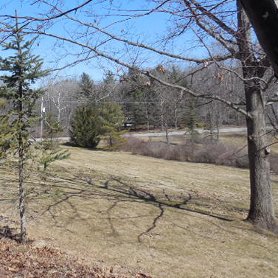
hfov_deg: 40.7
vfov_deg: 42.5
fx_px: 354
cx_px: 48
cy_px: 102
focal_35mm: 39
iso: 125
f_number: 3.5
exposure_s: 1/1000
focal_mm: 4.6
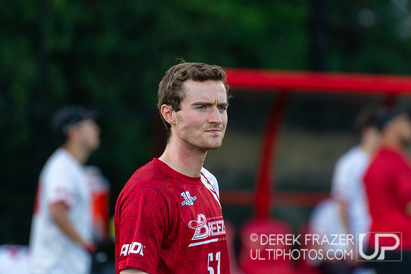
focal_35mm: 374
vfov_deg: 3.7
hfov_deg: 5.5
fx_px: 4266
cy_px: 93
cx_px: 197
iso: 3200
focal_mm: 280
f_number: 4
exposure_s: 1/1000
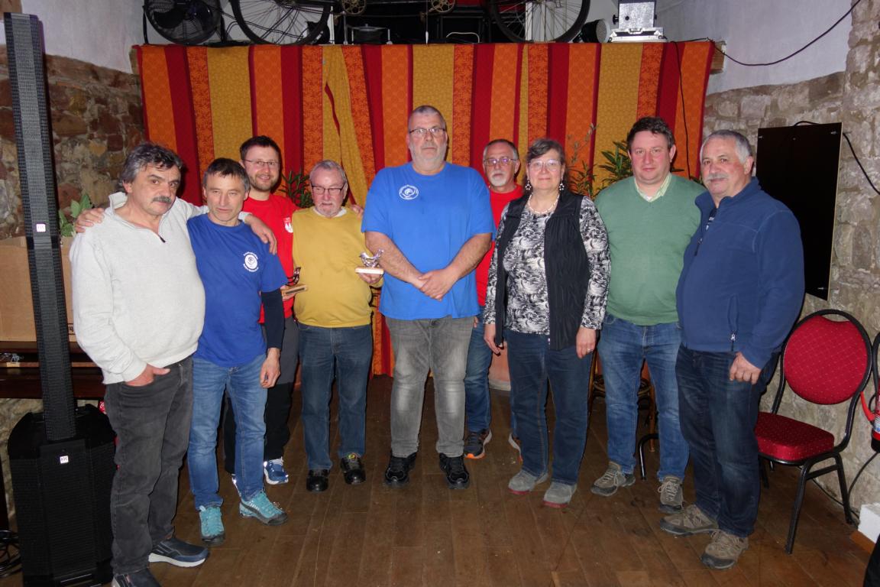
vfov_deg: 45.0
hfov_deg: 63.7
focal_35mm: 29
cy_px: 294
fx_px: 709
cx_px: 440
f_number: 2
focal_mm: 10.63
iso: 320
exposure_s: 1/30
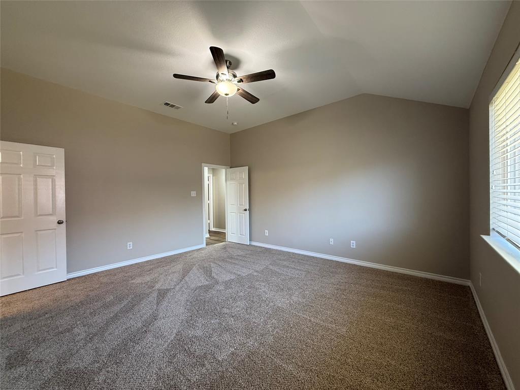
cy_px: 195
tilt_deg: +0.2
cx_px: 260
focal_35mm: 14
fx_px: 210
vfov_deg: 85.7
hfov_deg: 102.1
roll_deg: +0.7
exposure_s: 1/60
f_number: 2.2
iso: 200
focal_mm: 2.22
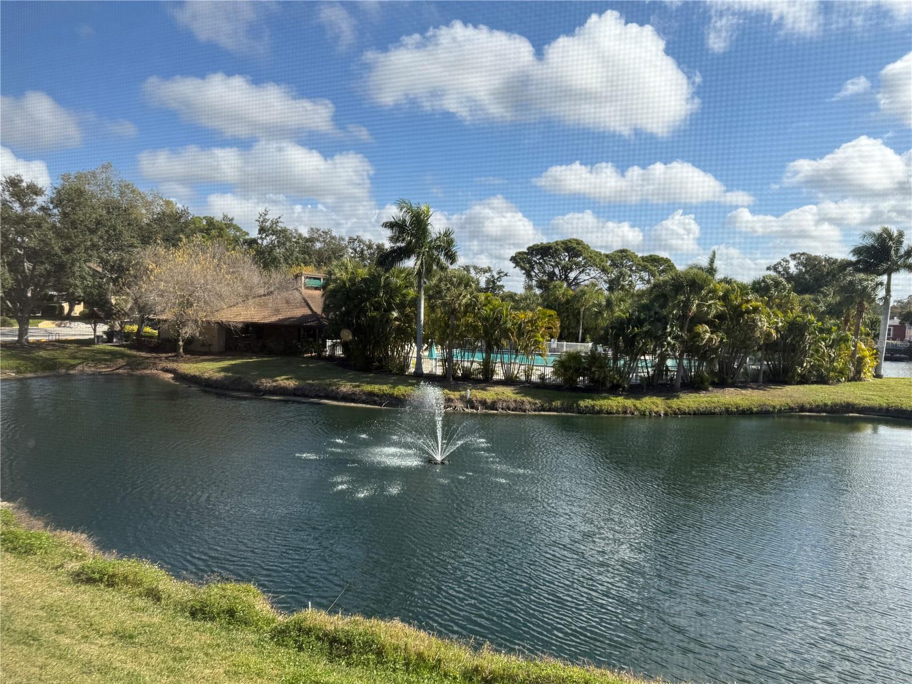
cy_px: 342
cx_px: 456
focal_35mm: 24
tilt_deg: -4.3
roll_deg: -2.2
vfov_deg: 56.8
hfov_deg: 71.6
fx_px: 632
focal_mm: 6.76
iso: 80
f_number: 1.78
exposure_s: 1/2445
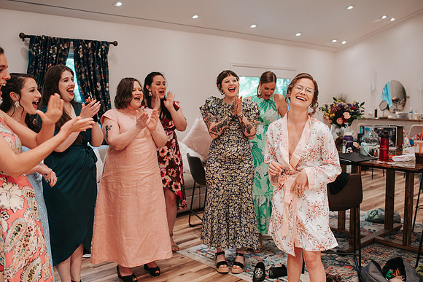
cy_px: 141
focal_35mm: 37
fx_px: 434
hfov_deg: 51.9
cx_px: 219
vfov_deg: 36.0
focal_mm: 35
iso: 640
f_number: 2.8
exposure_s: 1/125
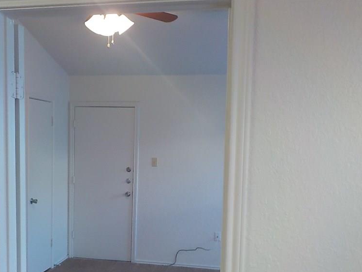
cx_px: 140
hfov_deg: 45.5
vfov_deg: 34.8
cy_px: 185
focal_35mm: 41
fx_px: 429
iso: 220
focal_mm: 4.1
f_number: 3.3
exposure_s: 1/30
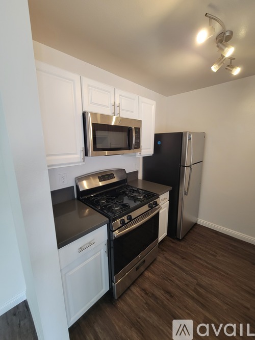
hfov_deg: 89.9
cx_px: 128
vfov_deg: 106.2
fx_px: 128
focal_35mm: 13
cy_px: 170
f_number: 2.2
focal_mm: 2.2
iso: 200
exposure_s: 1/60
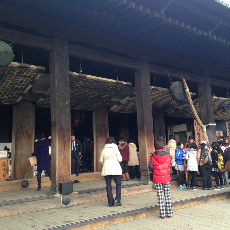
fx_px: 293
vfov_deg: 42.8
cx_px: 140
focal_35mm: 39
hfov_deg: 42.6
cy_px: 115
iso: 100
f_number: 2.4
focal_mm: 4.12
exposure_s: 1/120
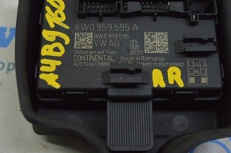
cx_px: 105
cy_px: 56
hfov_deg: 28.8
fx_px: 449
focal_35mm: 70
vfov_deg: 19.4
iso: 400
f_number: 5.6
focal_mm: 24
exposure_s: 1/40
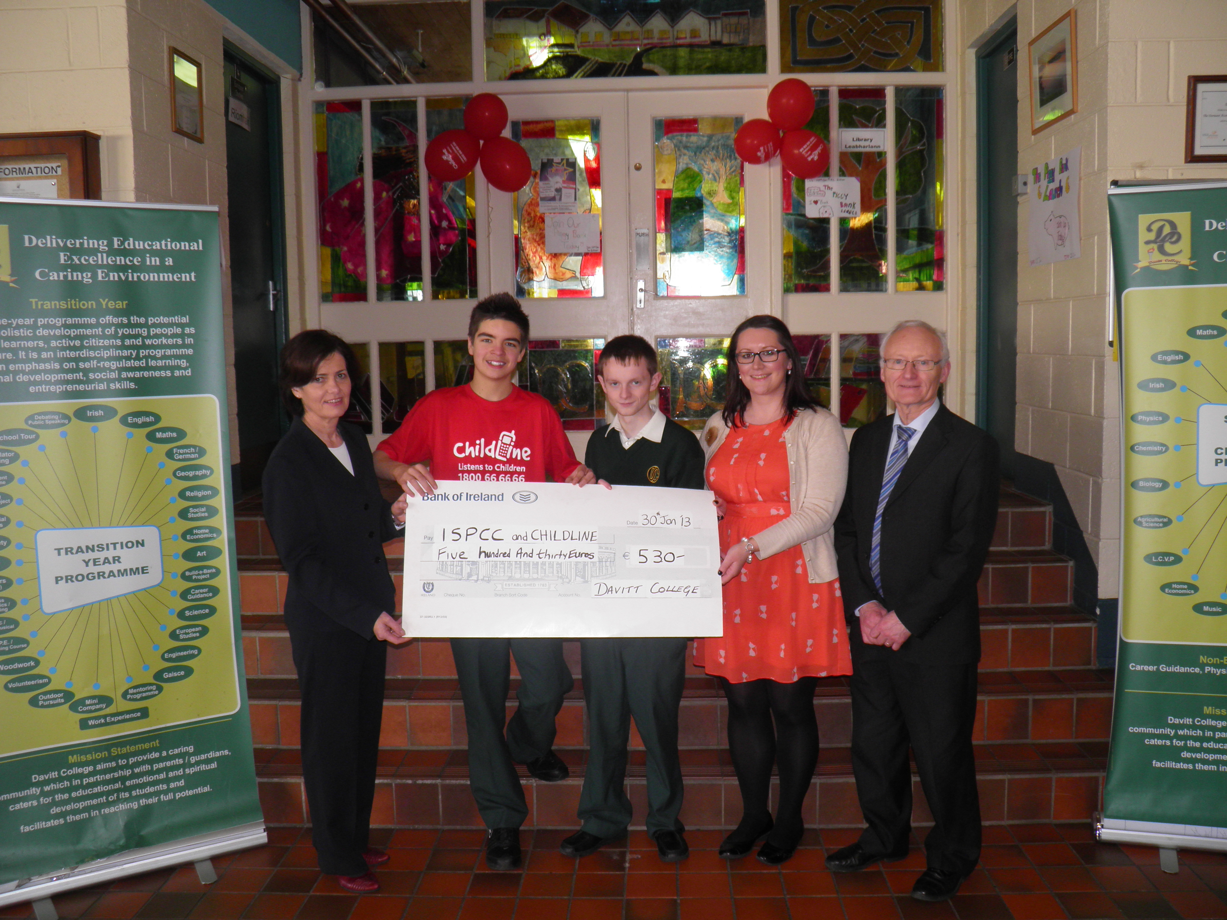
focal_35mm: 30
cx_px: 614
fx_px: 1063
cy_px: 460
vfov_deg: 46.8
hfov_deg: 60.0
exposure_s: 1/40
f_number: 3
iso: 100
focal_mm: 5.5
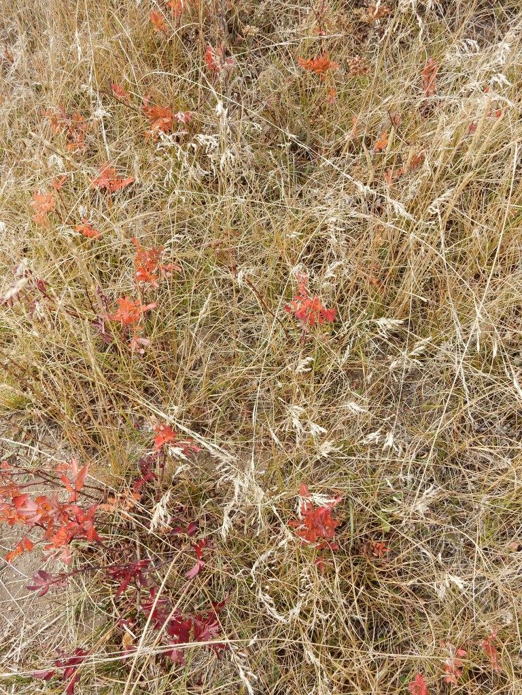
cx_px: 261
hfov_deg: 39.7
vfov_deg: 51.4
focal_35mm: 36
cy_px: 348
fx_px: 724
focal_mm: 6.4
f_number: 4
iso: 125
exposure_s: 1/250
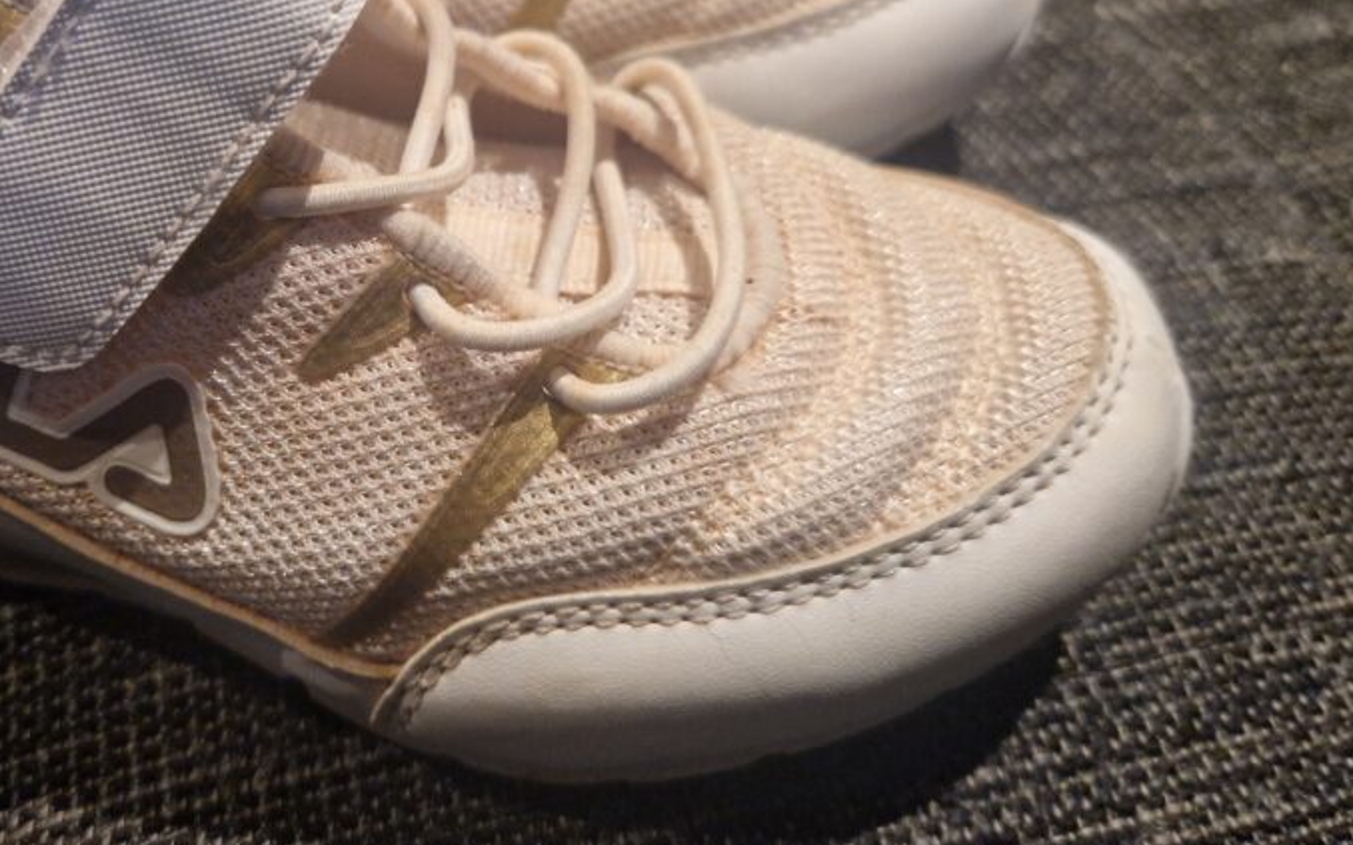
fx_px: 1327
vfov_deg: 35.1
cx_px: 390
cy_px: 314
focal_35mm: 36
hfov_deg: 52.3
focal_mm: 5.4
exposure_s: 1/100
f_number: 1.8
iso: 125
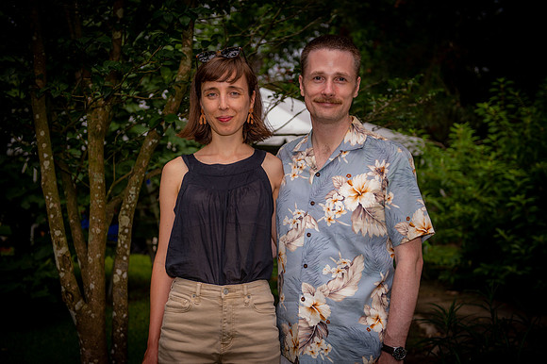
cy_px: 182
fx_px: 759
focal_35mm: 50
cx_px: 274
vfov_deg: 27.0
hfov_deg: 39.6
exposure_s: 1/100
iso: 64
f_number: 3.5
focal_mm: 50
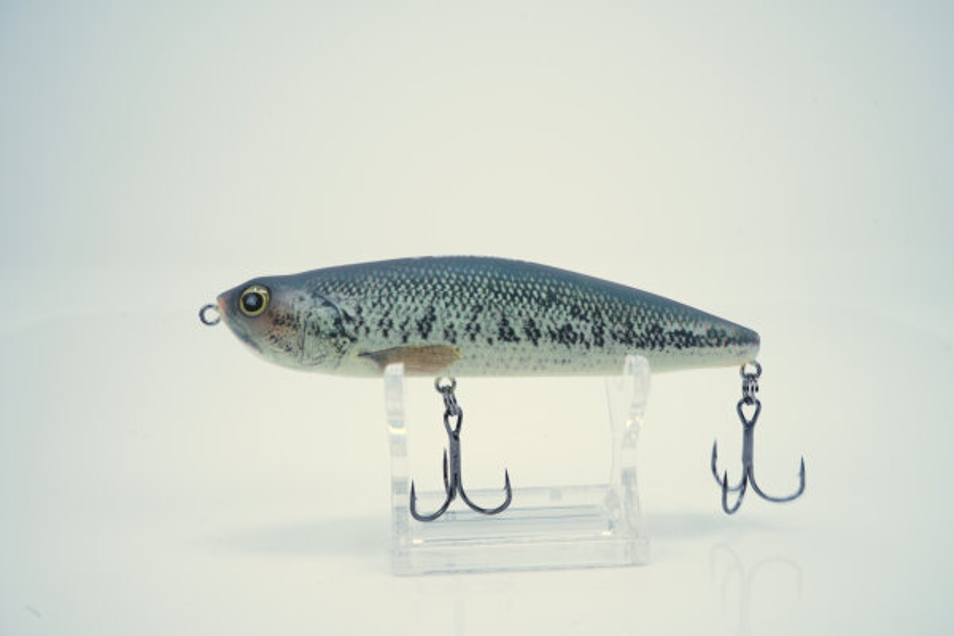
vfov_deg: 40.0
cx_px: 477
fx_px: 874
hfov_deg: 57.2
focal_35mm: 33
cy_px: 318
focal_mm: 33
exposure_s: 1/8
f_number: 13
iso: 100
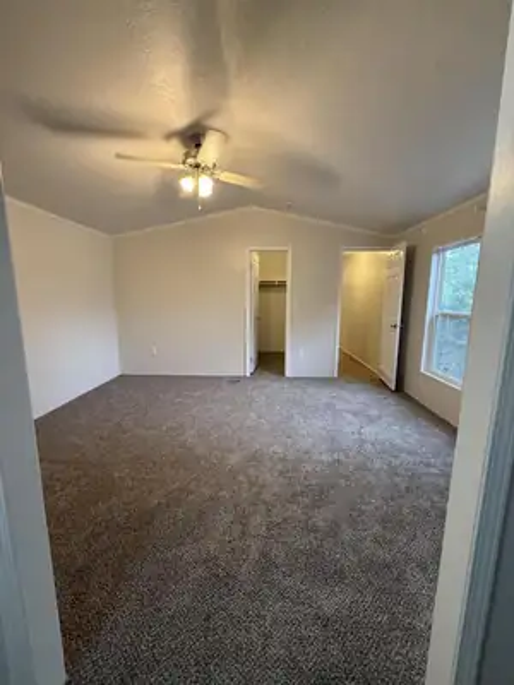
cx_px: 257
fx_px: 277
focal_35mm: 14
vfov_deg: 102.1
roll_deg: -0.6
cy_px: 342
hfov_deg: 85.7
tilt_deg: -9.0
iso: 250
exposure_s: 1/60
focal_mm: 2.22
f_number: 2.2
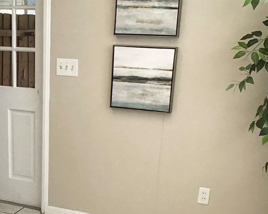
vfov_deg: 18.2
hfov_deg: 22.7
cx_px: 54
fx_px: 659
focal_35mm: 83
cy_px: 188
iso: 25
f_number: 2.4
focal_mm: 3.3
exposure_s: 1/30
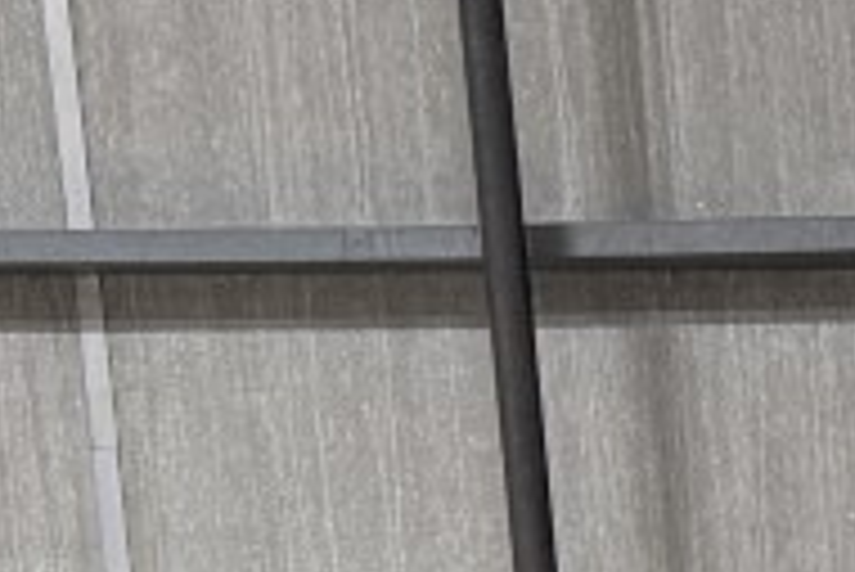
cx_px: 2709
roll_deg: +0.6
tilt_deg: -10.8
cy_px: 1608
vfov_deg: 6.7
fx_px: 4492
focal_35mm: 189
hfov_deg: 8.7
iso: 160
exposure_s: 1/60
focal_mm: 6.76
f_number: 1.78
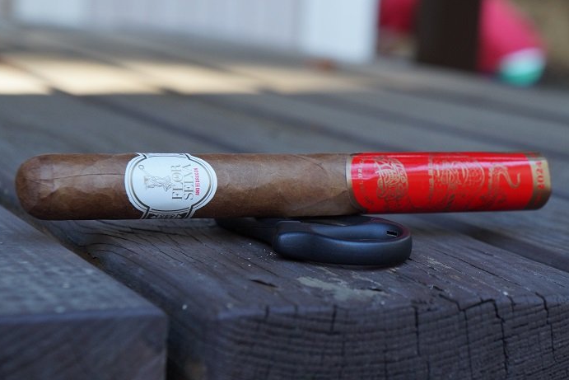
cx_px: 282
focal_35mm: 84
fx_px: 1320
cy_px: 190
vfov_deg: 16.4
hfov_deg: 24.3
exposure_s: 1/100
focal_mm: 55
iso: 640
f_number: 6.3
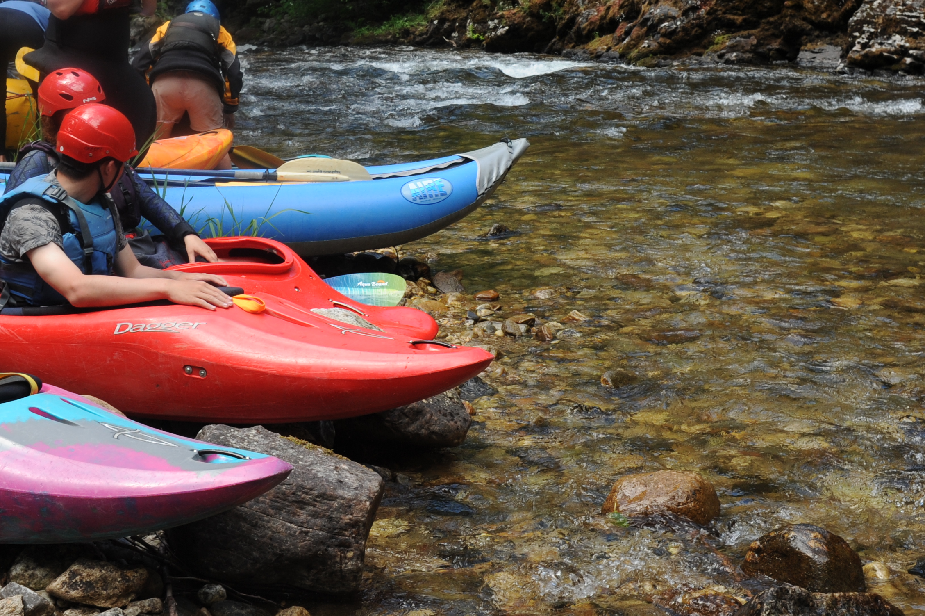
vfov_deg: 20.1
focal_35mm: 66
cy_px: 51
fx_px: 1695
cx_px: 414
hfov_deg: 30.5
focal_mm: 35
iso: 500
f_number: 8
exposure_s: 1/320
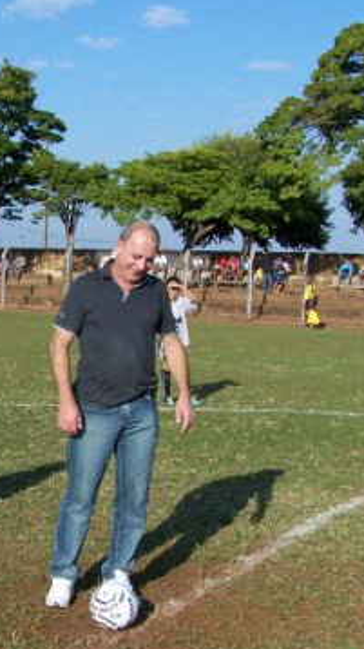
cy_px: 372
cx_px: 59
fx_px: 1272
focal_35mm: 74
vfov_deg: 28.6
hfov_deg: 16.1
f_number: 4
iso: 80
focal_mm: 6.3
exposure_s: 1/640
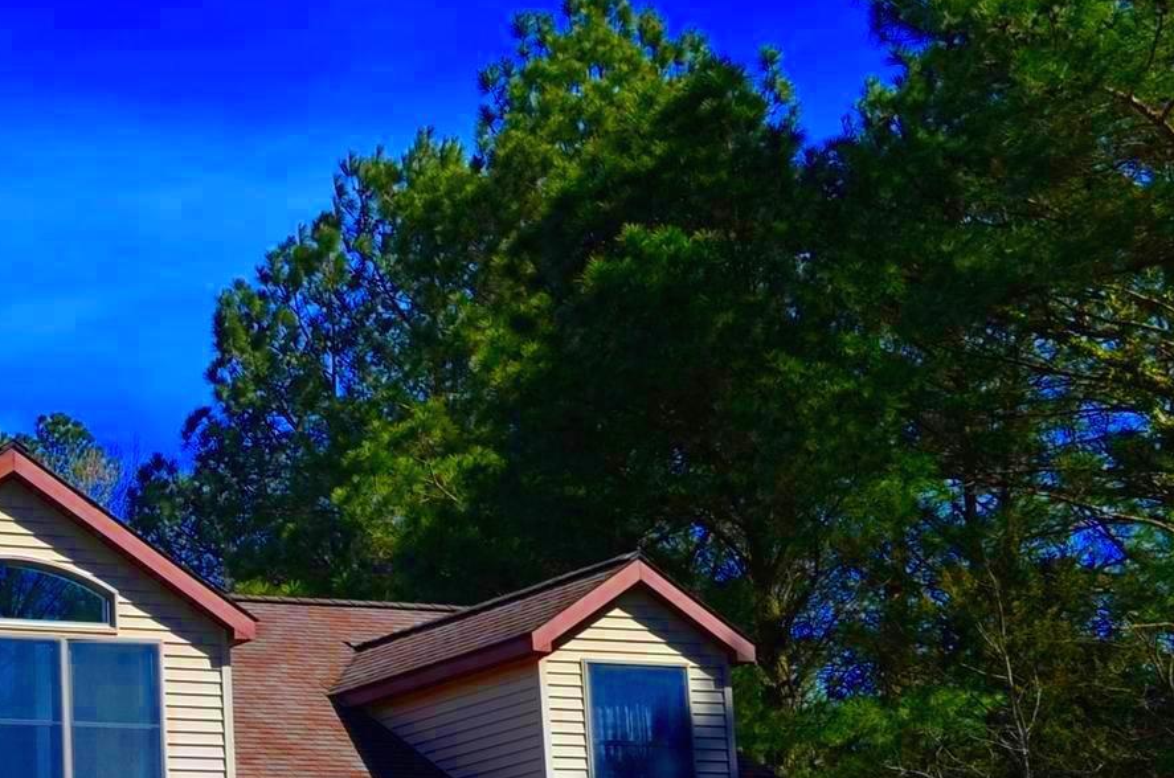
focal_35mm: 90
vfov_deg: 15.0
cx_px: -115
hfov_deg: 21.5
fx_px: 2930
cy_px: 714
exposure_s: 1/250
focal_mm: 26
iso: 125
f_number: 8
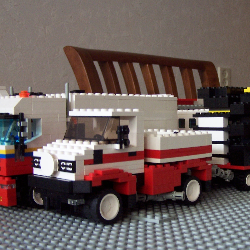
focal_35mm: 58
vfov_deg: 29.5
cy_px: 135
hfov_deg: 28.9
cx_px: 201
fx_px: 474
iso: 140
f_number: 2.8
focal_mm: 6.3
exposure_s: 1/20
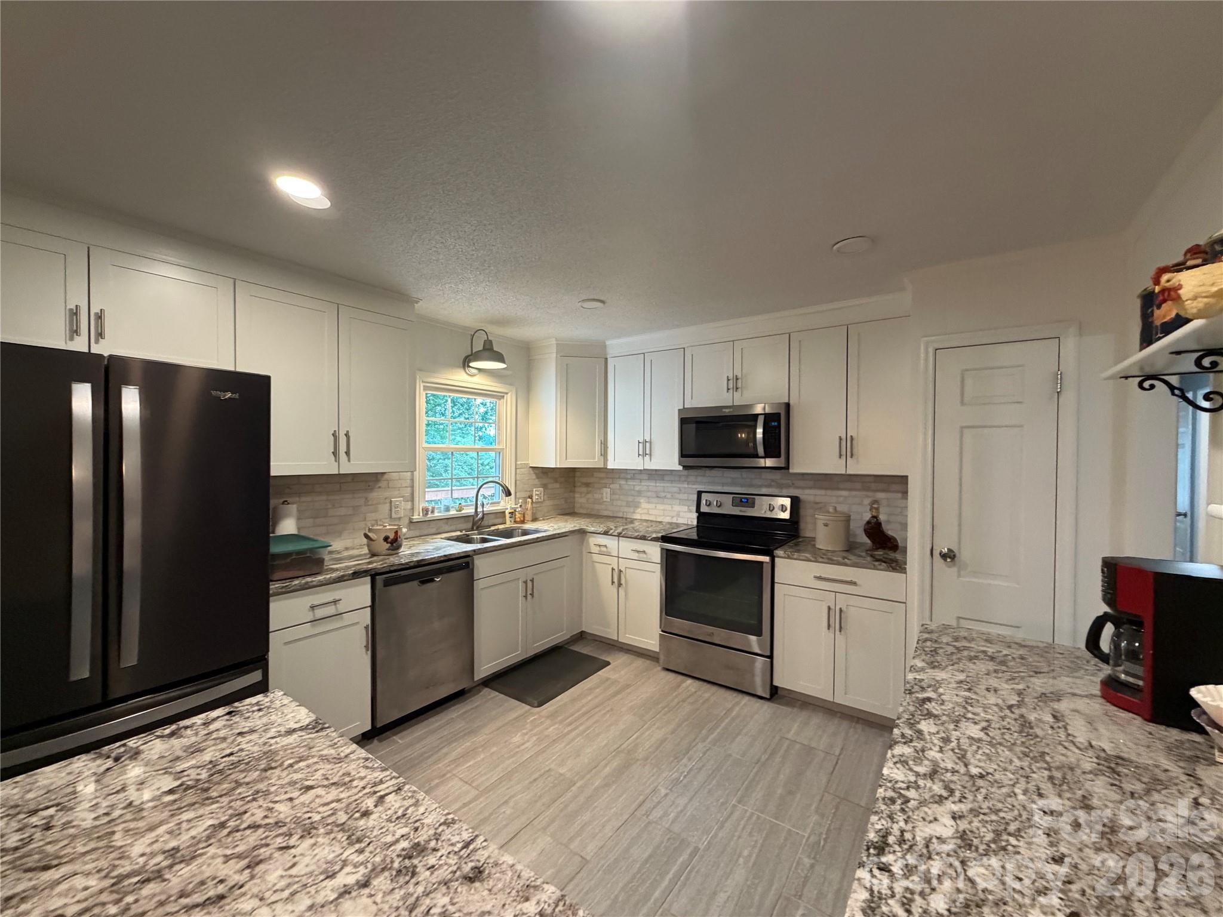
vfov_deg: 85.7
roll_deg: -0.8
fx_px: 495
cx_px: 612
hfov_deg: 102.1
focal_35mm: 14
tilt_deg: -1.7
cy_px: 458
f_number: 2.2
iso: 400
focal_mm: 2.22
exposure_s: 1/60
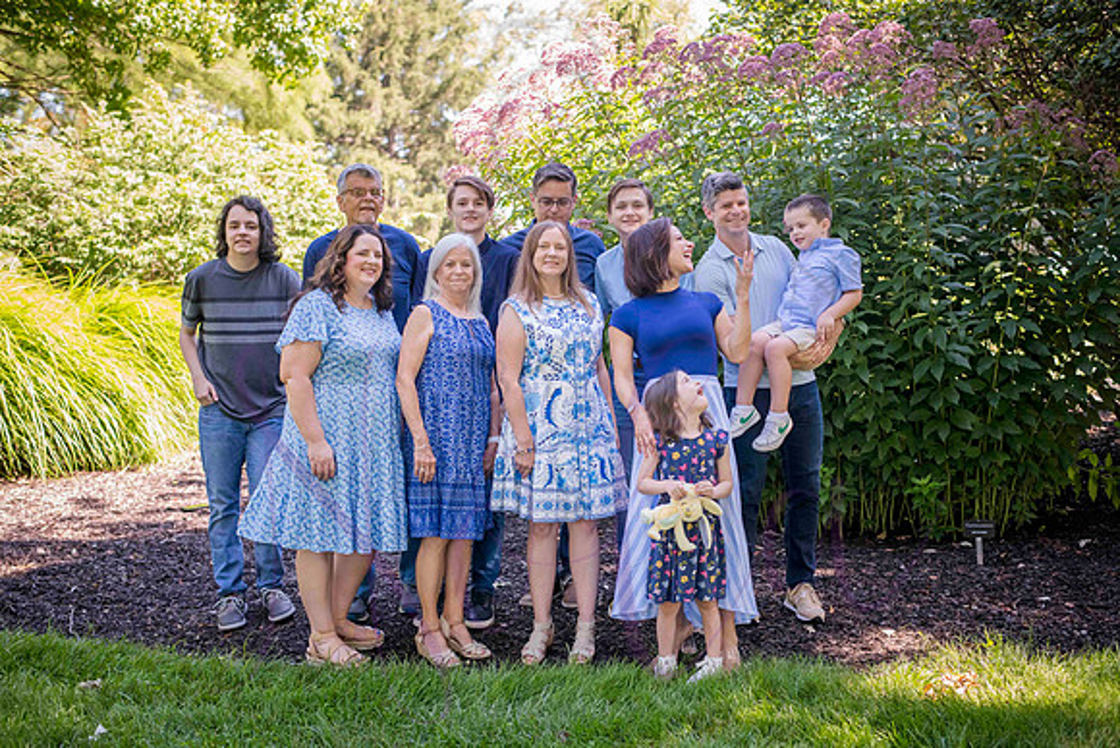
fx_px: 1556
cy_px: 374
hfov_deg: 39.6
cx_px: 560
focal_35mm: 50
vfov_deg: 27.0
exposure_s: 1/320
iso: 400
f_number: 3.2
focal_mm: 50
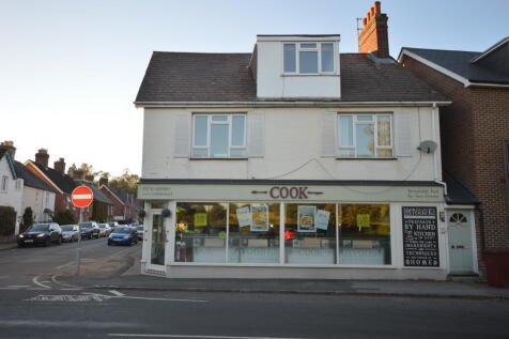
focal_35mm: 30
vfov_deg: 43.6
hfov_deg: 61.9
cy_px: 170
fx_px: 424
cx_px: 254
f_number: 5.6
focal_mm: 20
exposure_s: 1/125
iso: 160
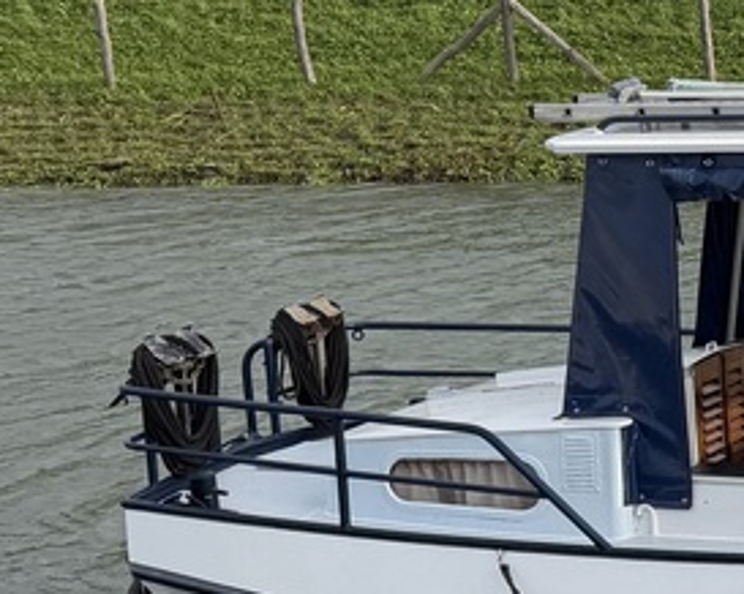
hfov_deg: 16.0
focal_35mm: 103
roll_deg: +1.9
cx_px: 1314
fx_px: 2266
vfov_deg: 14.9
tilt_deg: -13.0
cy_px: 431
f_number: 1.78
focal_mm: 6.76
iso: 80
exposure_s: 1/3953
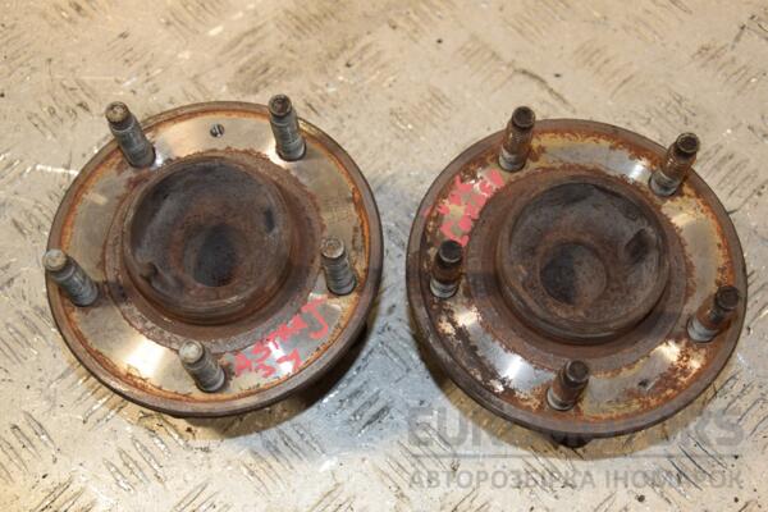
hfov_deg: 37.9
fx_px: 1120
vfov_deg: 25.8
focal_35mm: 52
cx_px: 384
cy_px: 256
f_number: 5.6
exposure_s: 1/200
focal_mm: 35
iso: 800
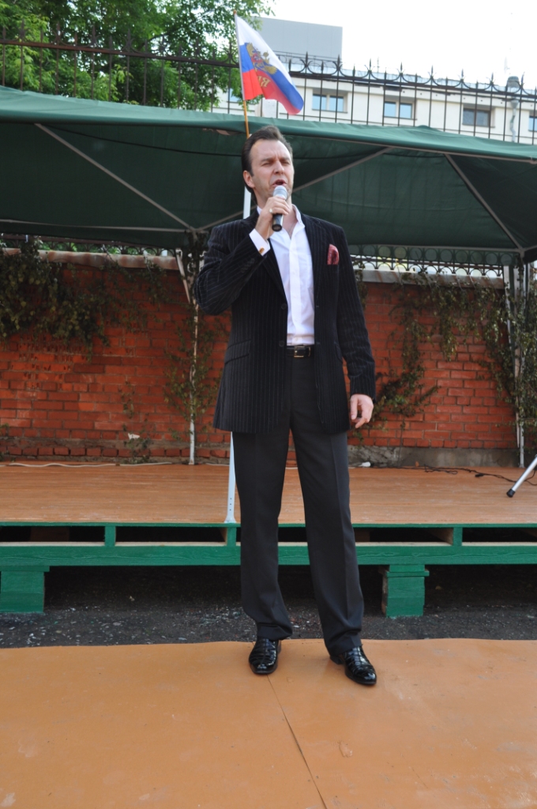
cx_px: 268
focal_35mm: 36
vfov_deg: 53.2
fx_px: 808
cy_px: 404
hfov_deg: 36.8
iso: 400
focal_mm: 24
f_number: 5.6
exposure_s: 1/125
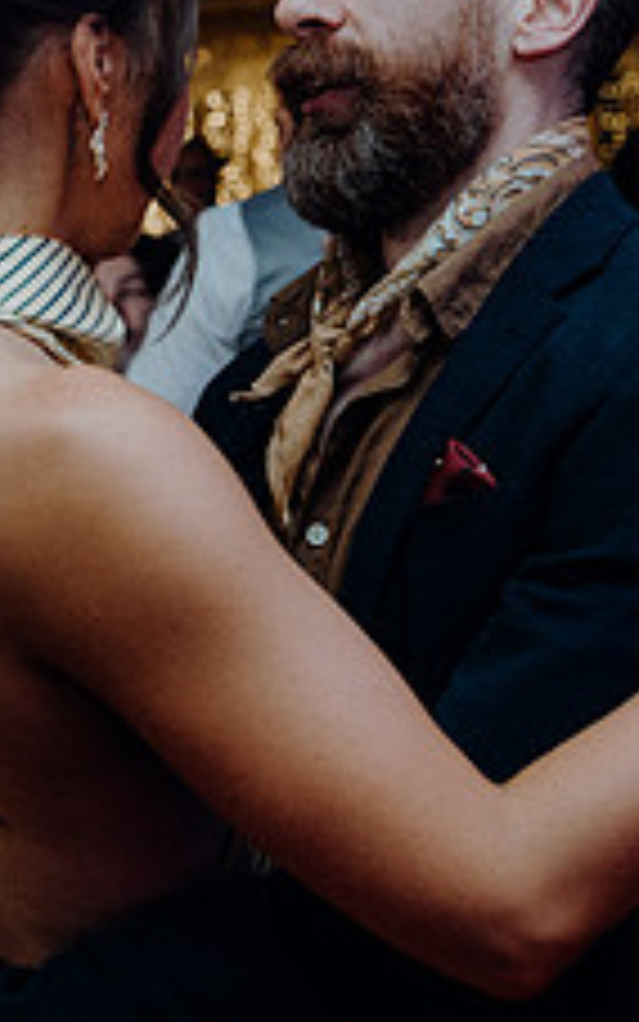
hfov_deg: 14.4
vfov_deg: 22.8
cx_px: 324
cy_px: 443
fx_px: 2534
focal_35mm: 91
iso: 2500
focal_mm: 35
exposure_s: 1/160
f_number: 3.5
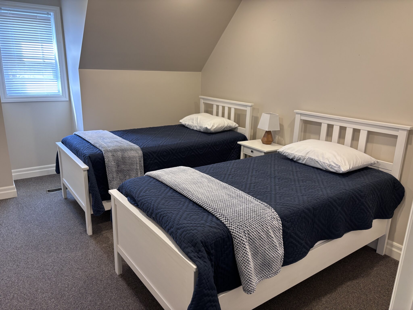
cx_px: 206
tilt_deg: -15.1
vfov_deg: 53.1
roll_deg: -1.3
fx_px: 310
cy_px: 155
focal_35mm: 26
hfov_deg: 67.3
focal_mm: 5.96
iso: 100
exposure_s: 1/60
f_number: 1.6
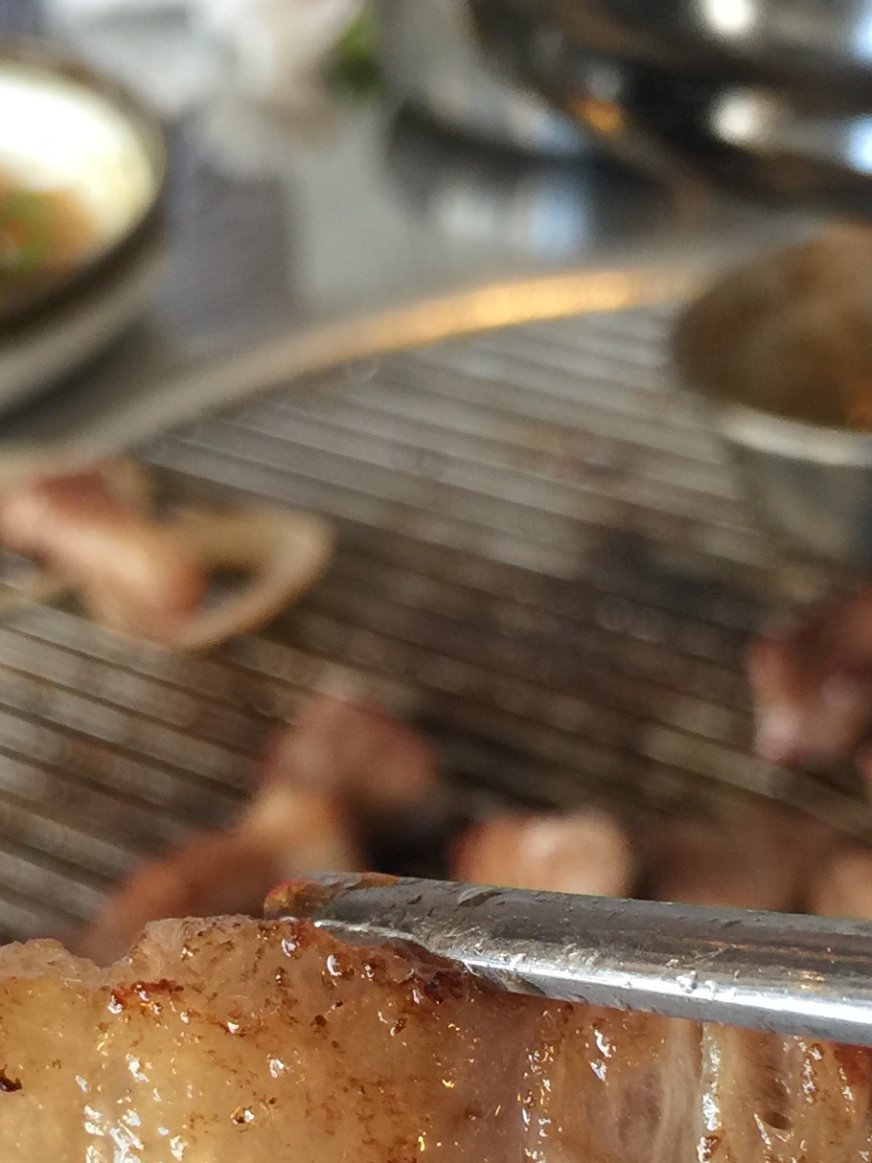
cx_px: 286
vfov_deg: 24.5
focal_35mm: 78
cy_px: 973
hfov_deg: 18.8
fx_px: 2621
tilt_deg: -40.9
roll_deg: +5.4
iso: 40
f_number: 2.2
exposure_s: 1/30
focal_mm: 4.15
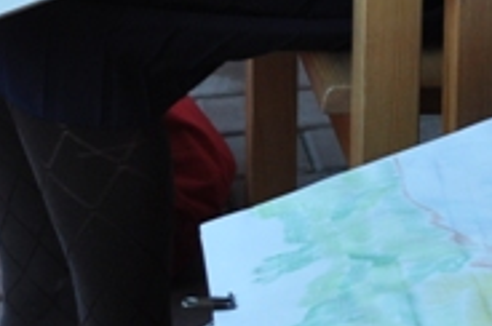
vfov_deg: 6.9
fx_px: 2674
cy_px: -146
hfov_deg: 10.5
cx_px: 433
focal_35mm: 196
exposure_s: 1/60
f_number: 4.5
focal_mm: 30
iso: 400
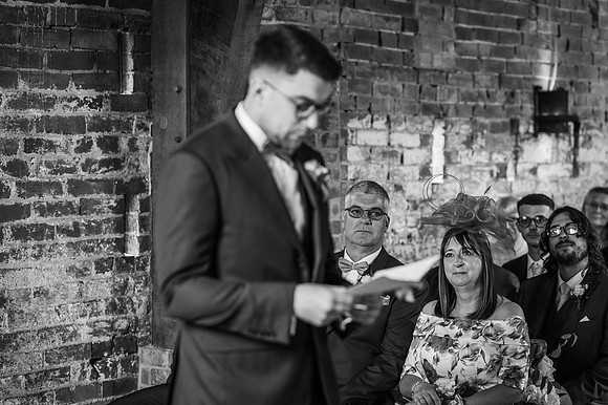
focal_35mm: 85
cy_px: 202
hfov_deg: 23.9
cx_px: 304
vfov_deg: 16.1
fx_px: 1435
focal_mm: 85
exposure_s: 1/200
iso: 1400
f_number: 2.5
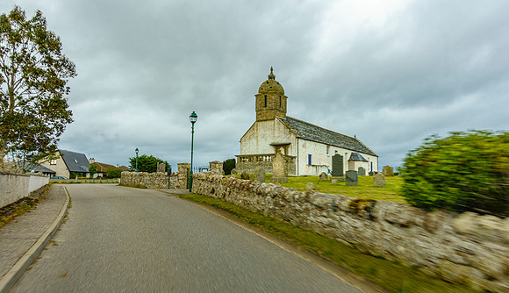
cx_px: 254
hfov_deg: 73.8
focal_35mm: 25
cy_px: 152
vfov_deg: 46.7
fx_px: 339
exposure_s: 1/60
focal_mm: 8.9
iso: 125
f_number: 7.1
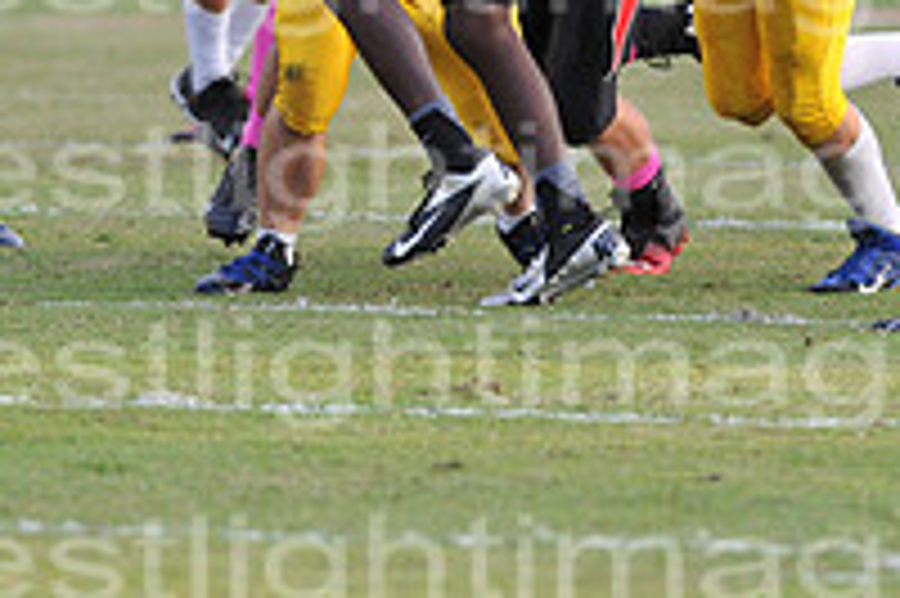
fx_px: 21707
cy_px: -117
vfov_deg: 1.6
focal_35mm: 869
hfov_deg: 2.4
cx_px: 441
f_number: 4
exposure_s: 1/800
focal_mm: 300
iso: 1000
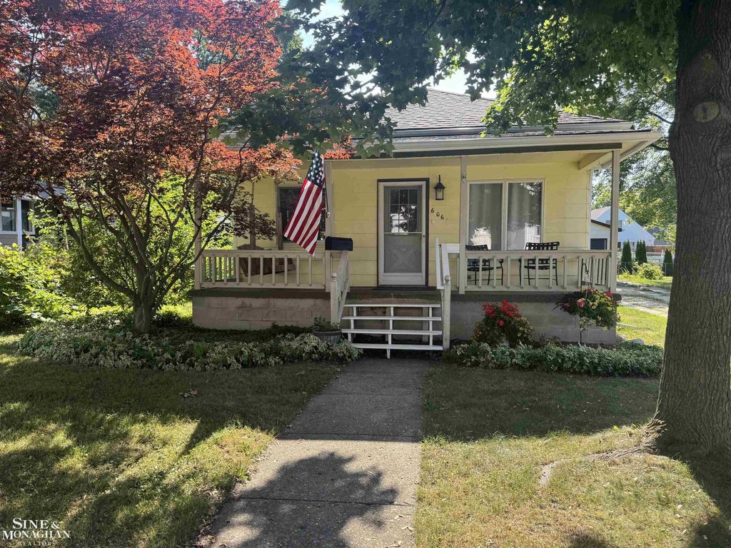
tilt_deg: -3.4
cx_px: 366
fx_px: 507
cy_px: 274
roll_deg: +0.0
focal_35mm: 24
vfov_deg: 56.8
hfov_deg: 71.6
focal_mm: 6.76
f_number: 1.78
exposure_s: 1/707
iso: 80
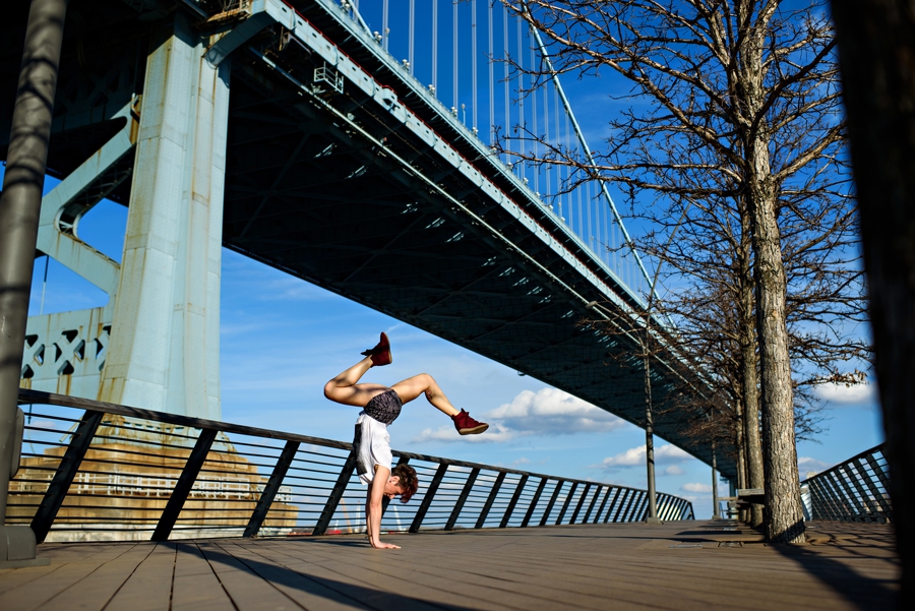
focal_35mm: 35
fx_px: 890
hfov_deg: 54.4
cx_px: 458
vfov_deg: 37.9
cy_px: 306
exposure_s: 1/3200
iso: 100
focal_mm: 35
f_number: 2.8
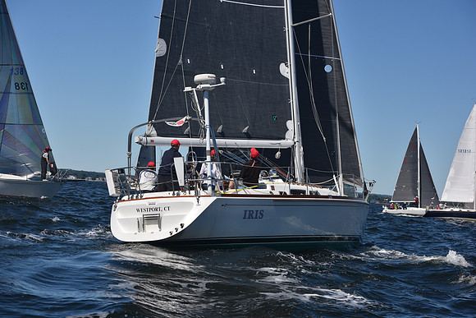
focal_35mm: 70
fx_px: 926
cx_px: 238
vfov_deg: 19.5
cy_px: 159
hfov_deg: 28.8
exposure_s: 1/800
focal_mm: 70
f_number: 7.1
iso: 200
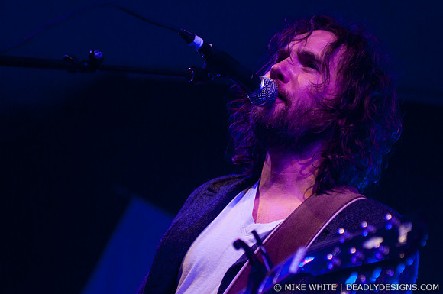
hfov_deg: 19.5
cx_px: 222
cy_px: 147
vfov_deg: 13.0
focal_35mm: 105
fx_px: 1290
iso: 1250
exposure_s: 1/200
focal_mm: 70
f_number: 2.8
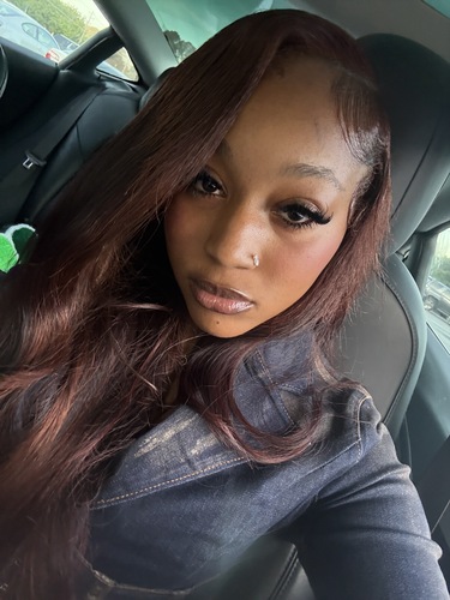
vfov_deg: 73.9
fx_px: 399
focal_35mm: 23
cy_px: 300
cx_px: 225
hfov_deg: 58.9
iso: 320
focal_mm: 2.69
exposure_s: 1/59
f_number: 1.9
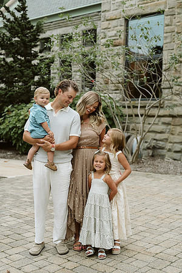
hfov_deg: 27.0
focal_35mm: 50
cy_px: 136
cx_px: 91
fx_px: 379
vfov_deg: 39.6
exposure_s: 1/320
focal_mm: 50
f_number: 2.8
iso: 640
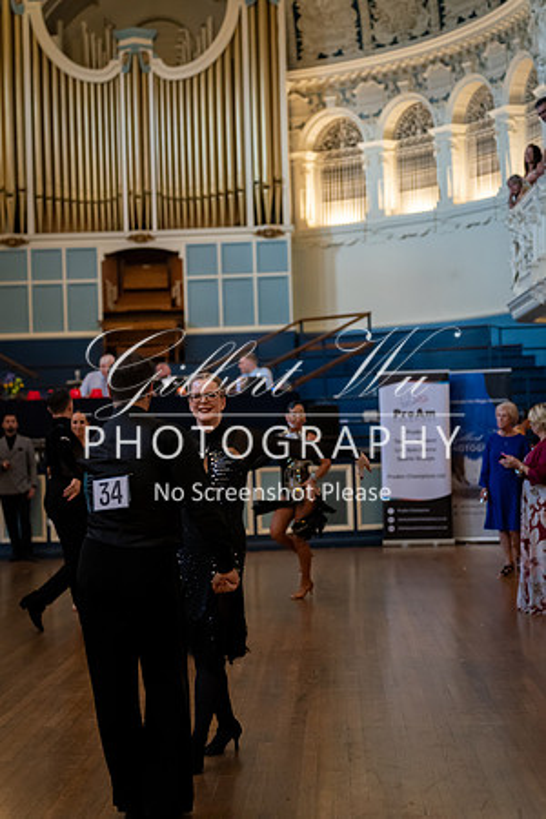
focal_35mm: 68
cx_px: 273
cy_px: 410
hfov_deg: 20.0
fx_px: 1547
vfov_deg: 29.7
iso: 6400
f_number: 2.5
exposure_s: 1/500
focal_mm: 68
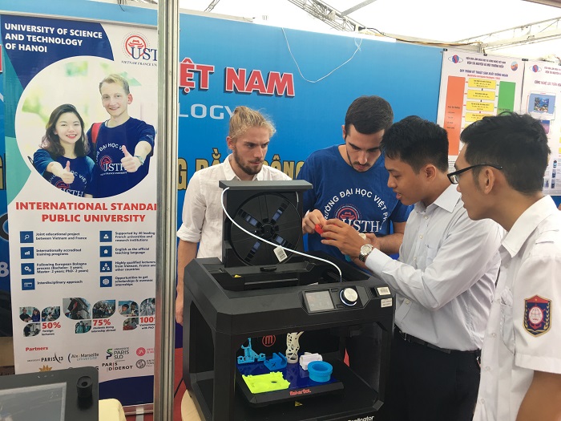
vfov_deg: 48.2
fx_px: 470
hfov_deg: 61.7
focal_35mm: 29
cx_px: 280
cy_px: 210
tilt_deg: -8.5
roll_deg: -3.0
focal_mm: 4.15
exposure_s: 1/33
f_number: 2.2
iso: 25
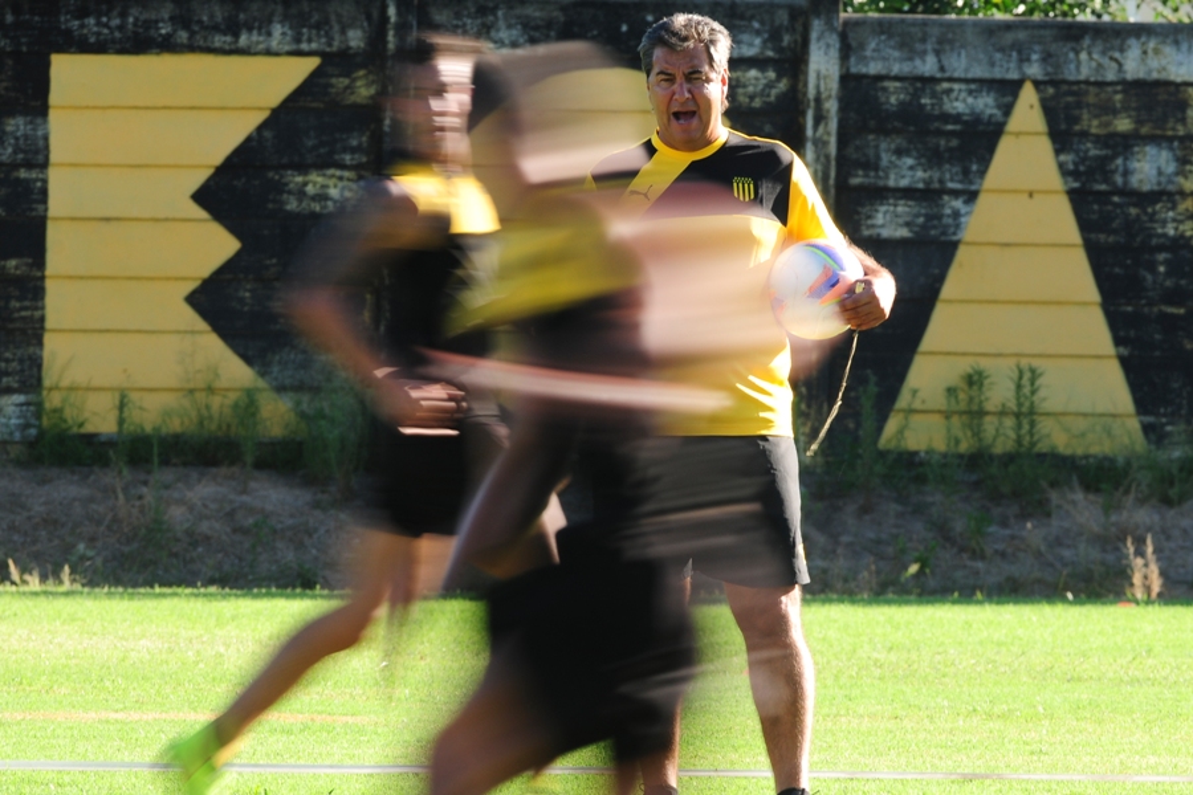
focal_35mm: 450
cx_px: 596
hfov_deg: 4.6
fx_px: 14911
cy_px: 398
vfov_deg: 3.1
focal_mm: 300
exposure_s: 1/30
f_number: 14
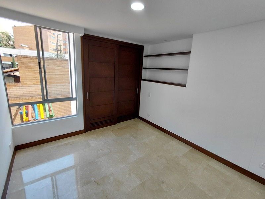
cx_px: 132
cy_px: 100
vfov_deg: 78.1
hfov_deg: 94.5
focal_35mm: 16
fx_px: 122
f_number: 2.2
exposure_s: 1/120
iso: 64
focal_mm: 1.64
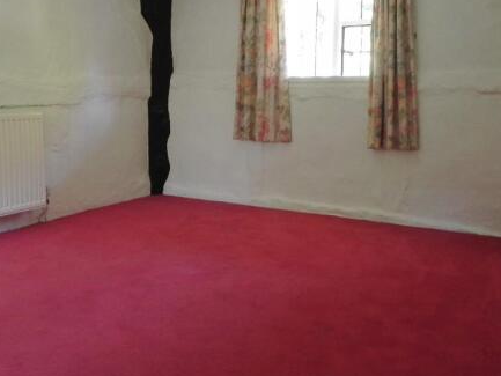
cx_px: 255
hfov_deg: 52.6
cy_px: 153
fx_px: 507
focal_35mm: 35
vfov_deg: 40.6
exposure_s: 1/30
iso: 213
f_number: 2.8
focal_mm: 4.6
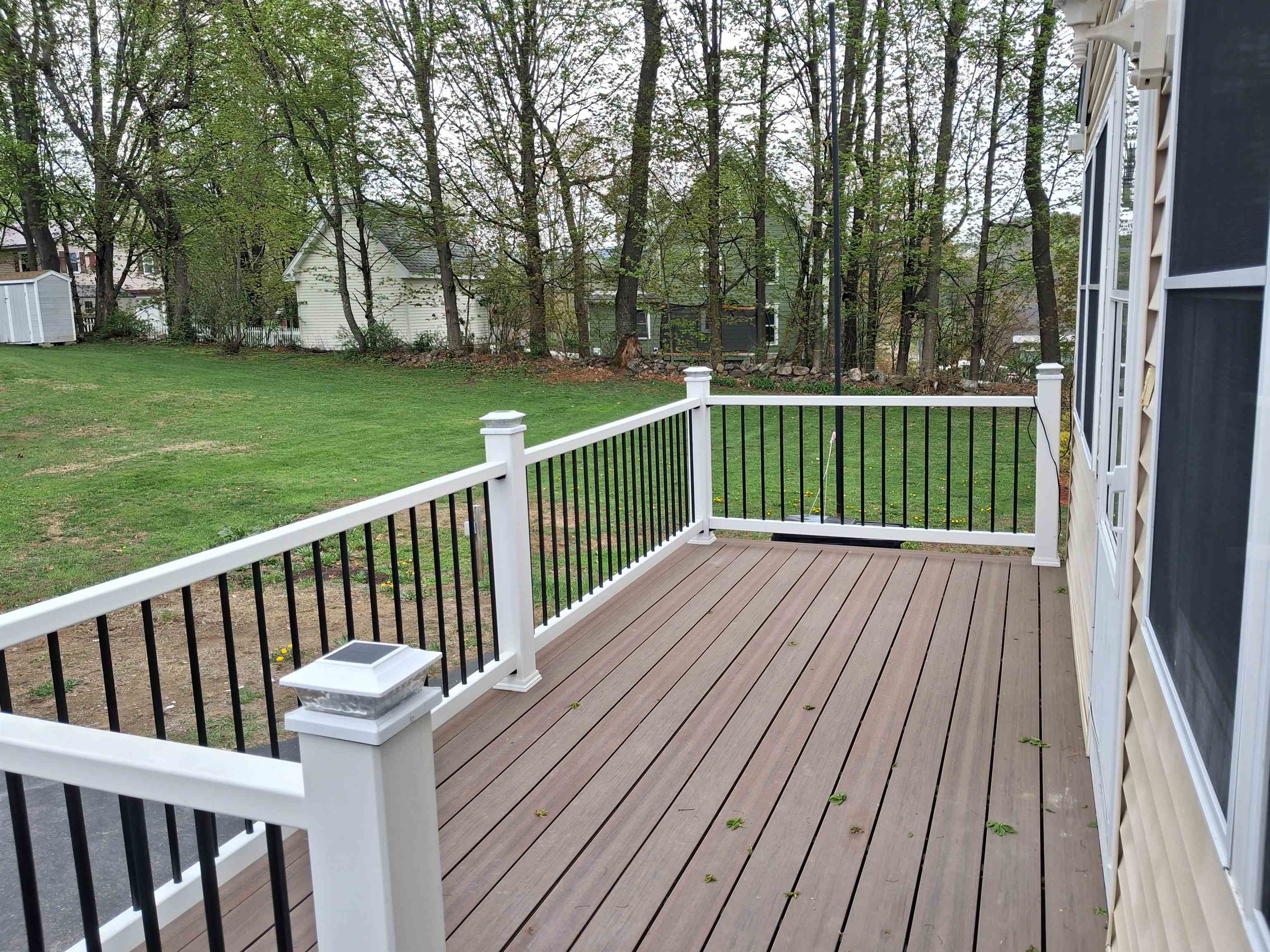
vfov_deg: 51.4
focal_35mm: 27
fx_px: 991
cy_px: 476
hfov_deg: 65.3
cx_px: 635
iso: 20
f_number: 1.8
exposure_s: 1/242
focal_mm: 4
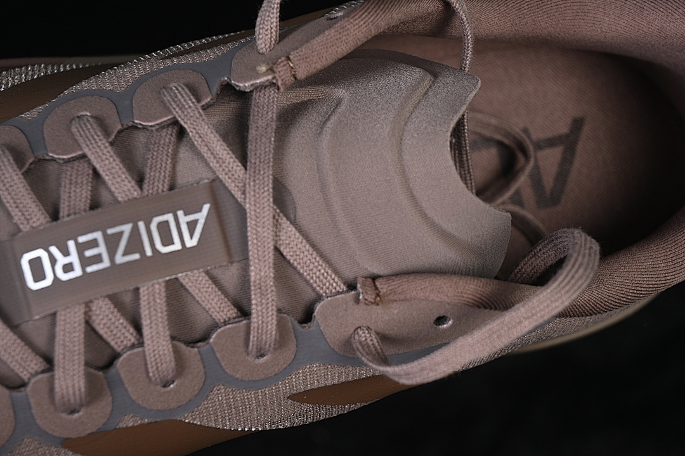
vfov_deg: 18.2
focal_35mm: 75
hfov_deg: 27.0
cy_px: 228
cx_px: 342
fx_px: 1427
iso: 160
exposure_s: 1/60
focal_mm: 50
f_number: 6.3
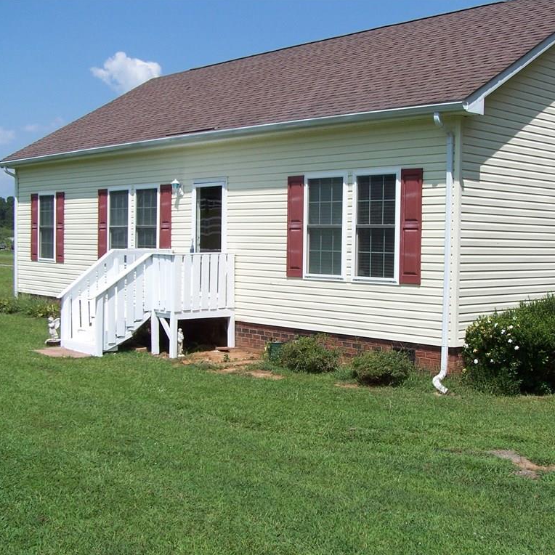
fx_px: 816
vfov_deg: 37.6
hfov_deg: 37.4
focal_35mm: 45
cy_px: 277
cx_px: 334
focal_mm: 6.3
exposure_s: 1/1000
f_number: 4
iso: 80
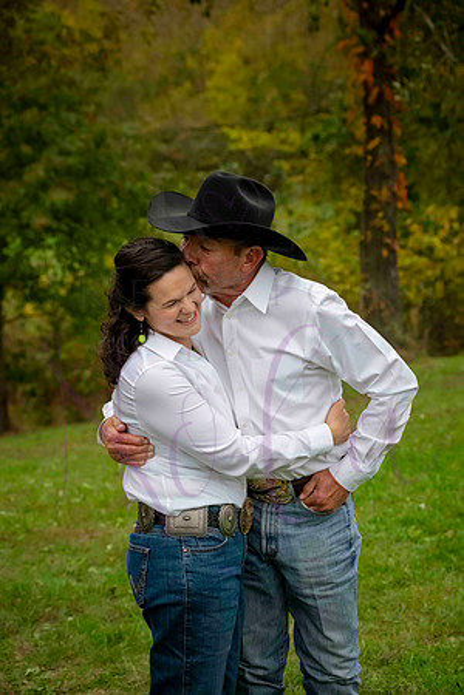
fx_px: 1779
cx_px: 232
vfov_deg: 22.1
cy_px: 348
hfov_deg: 14.9
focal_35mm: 92
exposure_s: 1/800
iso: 2000
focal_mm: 92
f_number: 6.3
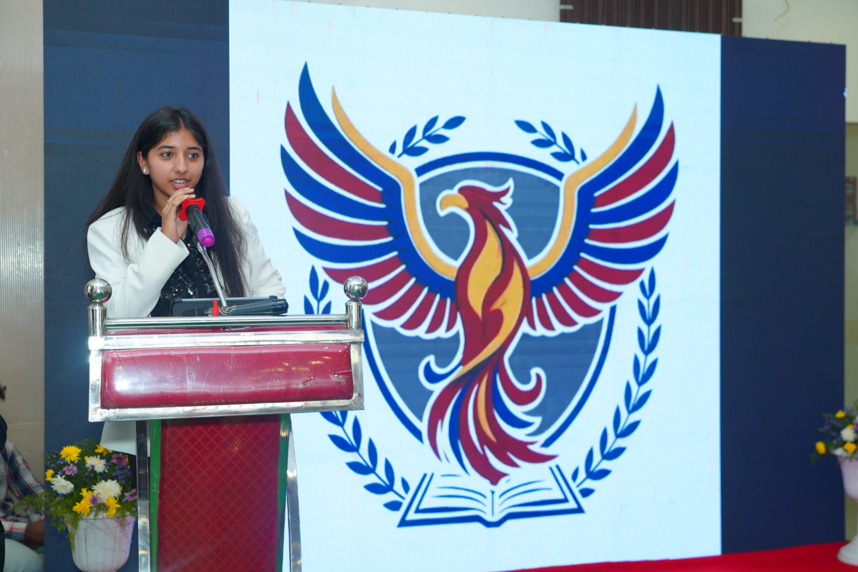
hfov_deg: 45.4
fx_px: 1025
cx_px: 429
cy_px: 286
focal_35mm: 43
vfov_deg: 31.2
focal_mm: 43
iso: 1000
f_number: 5.6
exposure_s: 1/200
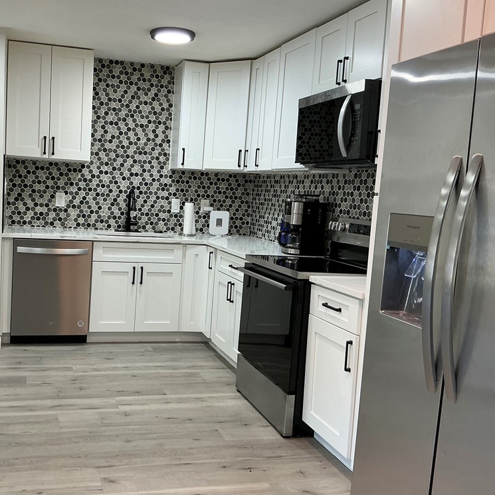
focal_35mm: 34
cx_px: 163
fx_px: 550
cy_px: 244
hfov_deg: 47.6
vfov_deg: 48.4
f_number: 1.8
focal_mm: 3
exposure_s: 1/60
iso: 64
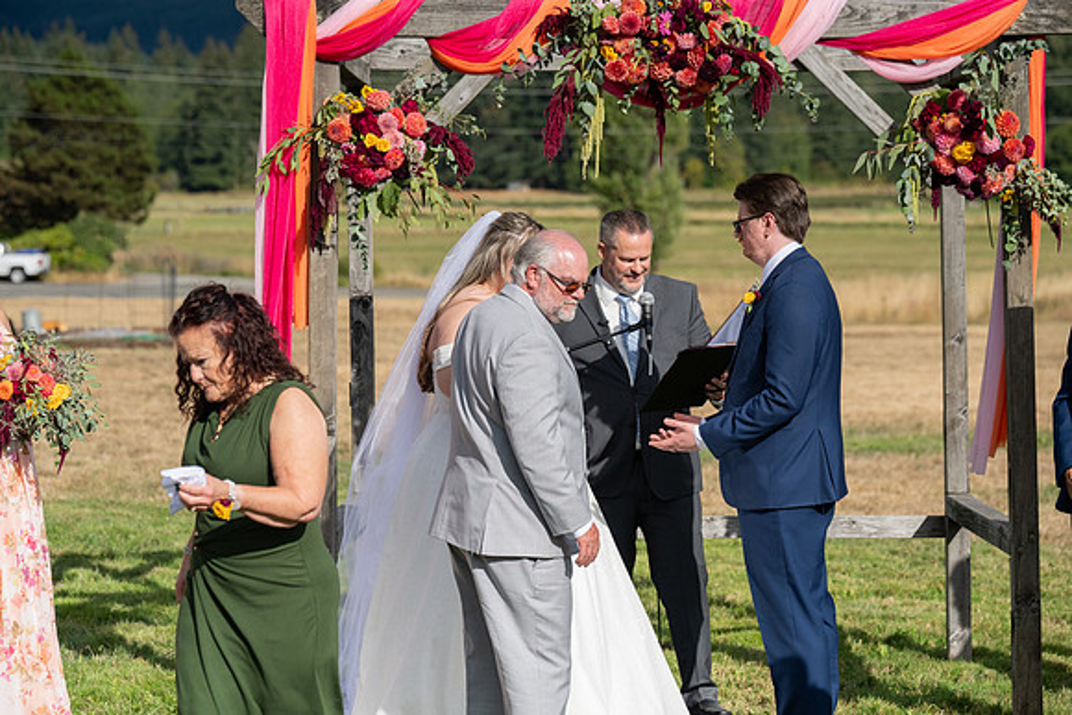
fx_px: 2949
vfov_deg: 13.8
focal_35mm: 99
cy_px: 358
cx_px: 536
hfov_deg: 20.6
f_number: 4.5
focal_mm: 99
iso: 400
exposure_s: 1/8000
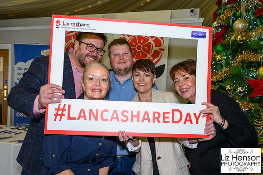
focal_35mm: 34
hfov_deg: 56.1
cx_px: 140
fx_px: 247
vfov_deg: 39.1
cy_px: 86
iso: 3200
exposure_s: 1/100
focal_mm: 25
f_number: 5
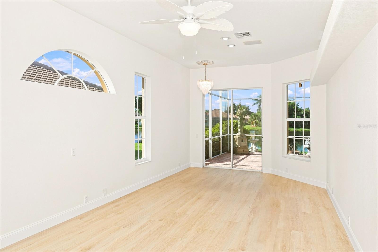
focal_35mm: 24
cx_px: 189
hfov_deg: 73.8
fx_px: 252
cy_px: 126
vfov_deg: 53.1
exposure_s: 1/125
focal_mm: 16
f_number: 8
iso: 400
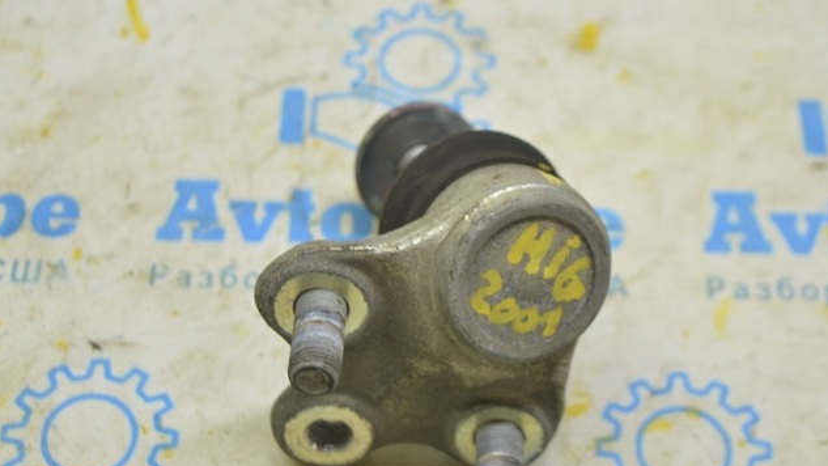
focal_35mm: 73
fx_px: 1603
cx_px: 417
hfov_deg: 29.0
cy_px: 268
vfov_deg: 16.5
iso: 400
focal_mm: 46
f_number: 5.6
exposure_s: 1/20
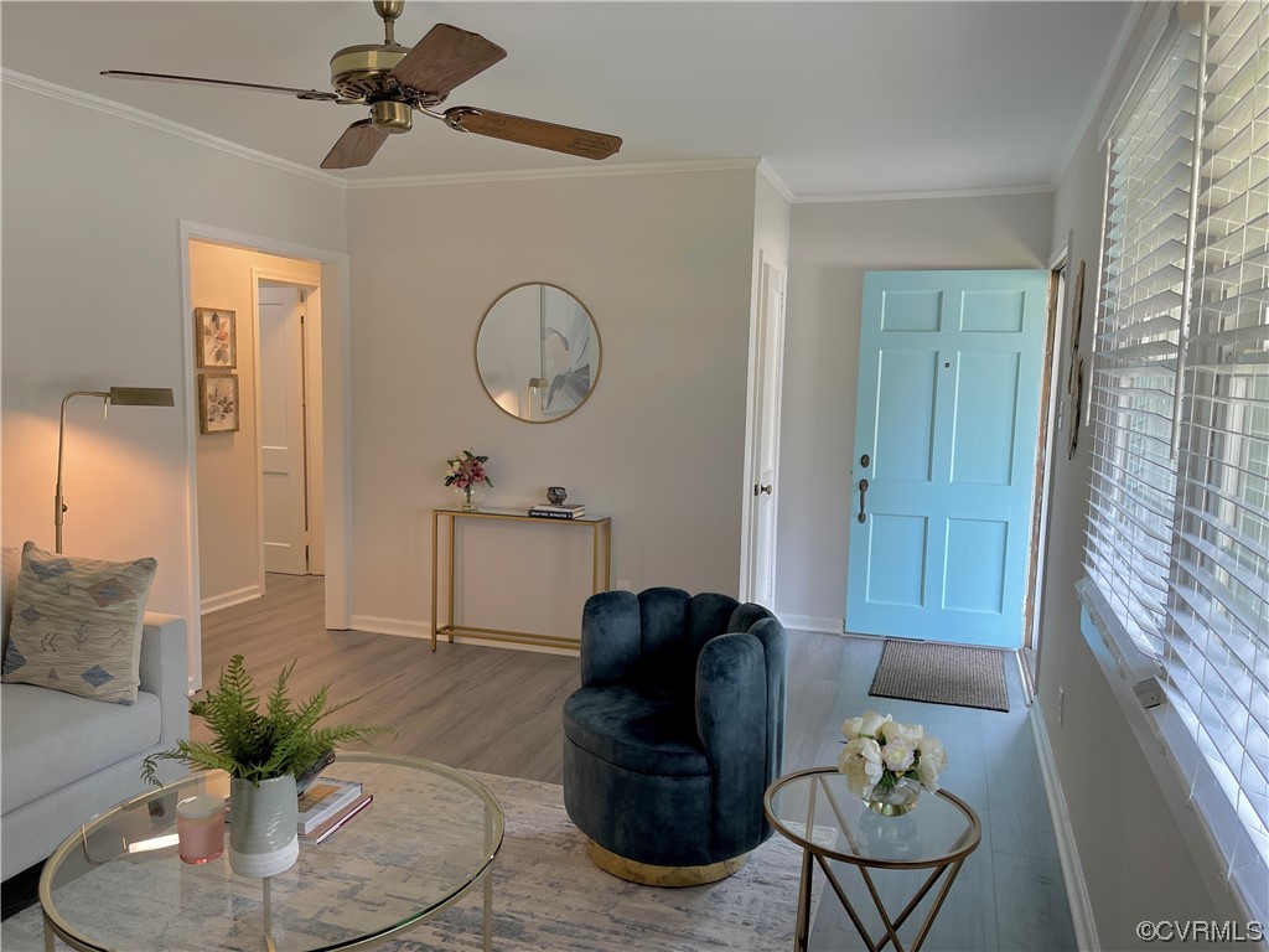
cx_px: 634
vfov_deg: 53.1
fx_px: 953
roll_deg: -1.8
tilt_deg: -7.5
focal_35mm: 26
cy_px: 476
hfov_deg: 67.3
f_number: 1.6
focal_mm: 5.1
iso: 100
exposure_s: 1/120
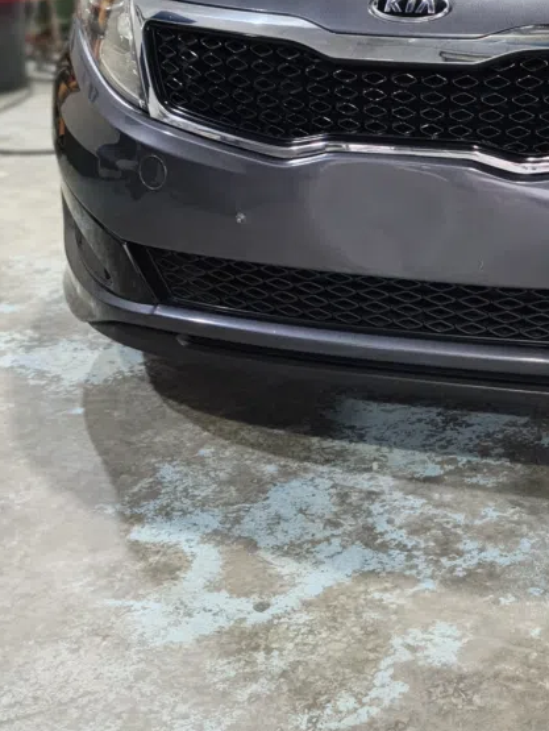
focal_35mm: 59
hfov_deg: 24.1
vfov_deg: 32.1
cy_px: 190
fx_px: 1246
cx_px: 510
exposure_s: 1/33.3
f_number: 1.8
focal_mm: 5.56
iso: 150
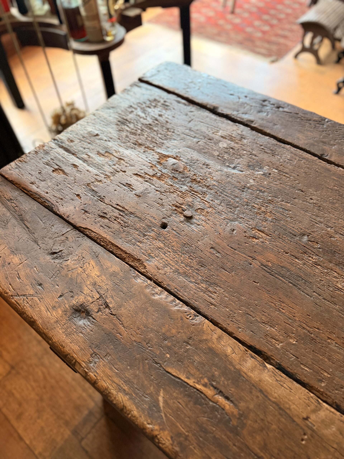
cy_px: 230
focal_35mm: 24
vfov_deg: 71.6
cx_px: 172
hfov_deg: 56.8
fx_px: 318
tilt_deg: -53.4
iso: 500
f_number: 1.78
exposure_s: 1/50
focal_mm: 6.76
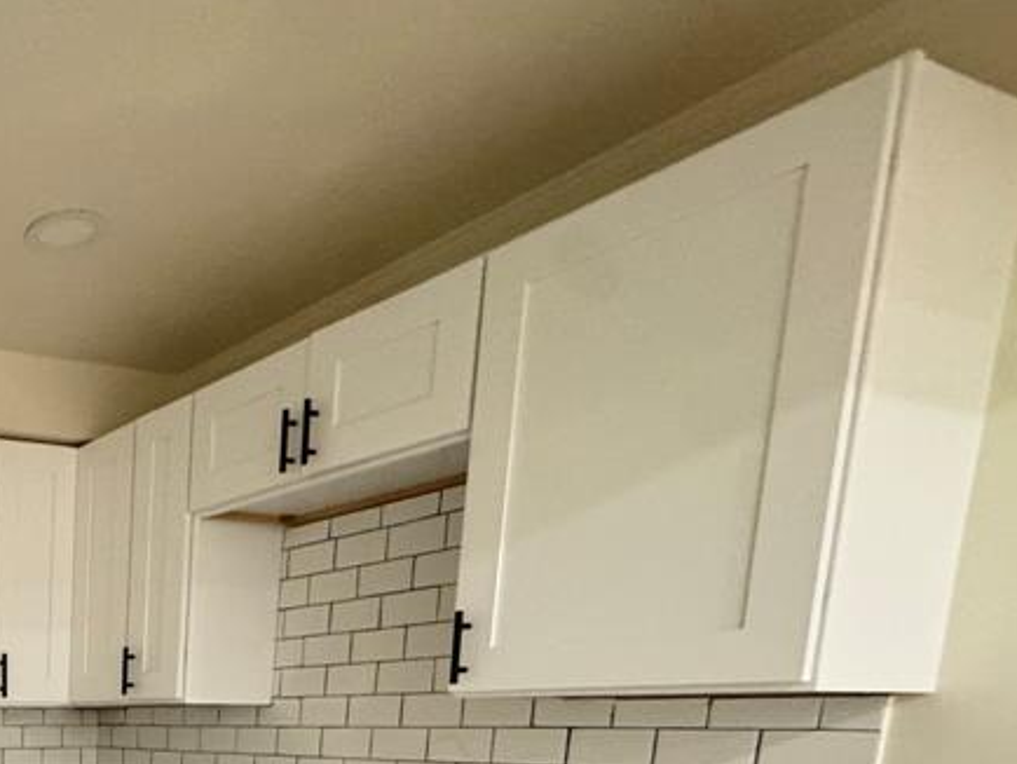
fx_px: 970
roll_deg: +0.1
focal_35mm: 33
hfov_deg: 42.3
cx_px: -127
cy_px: 879
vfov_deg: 35.4
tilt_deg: -9.2
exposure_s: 1/60
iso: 500
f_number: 2.2
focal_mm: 2.22
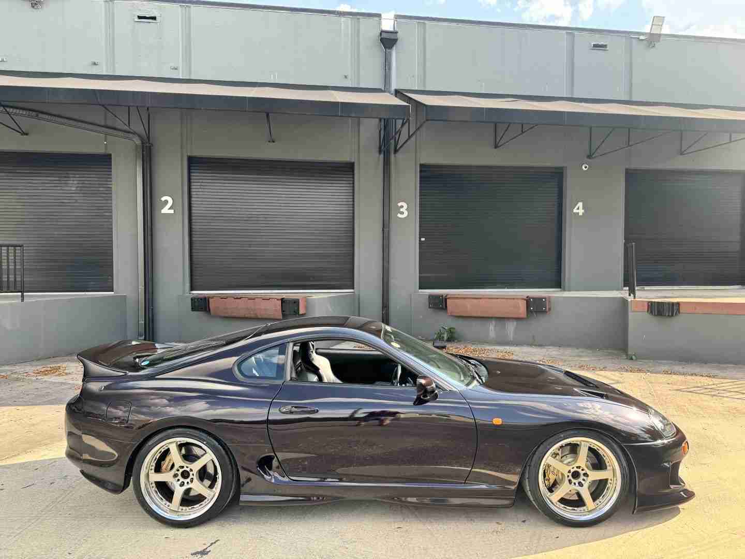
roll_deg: -0.3
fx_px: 517
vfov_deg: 56.8
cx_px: 372
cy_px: 280
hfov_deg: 71.6
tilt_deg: -2.0
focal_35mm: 24
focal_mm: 6.86
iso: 80
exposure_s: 1/227
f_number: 1.78
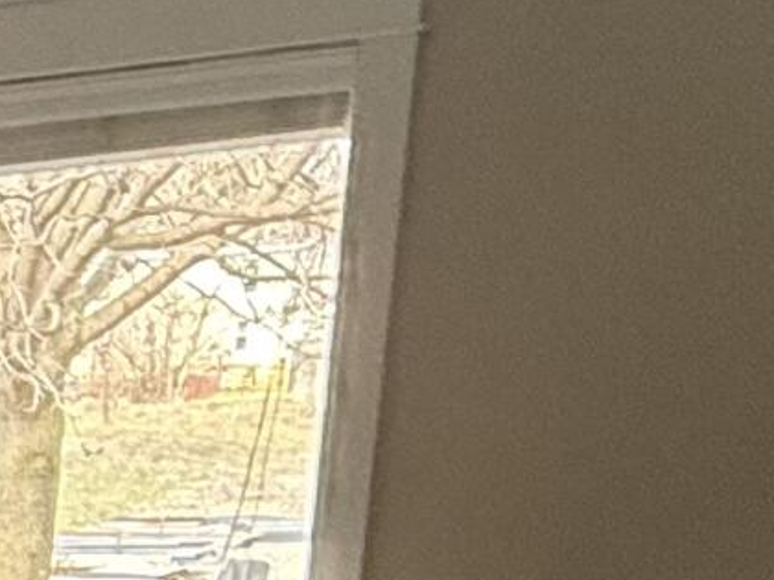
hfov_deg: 14.2
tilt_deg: -11.9
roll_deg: +2.1
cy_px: 911
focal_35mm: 100
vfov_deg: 13.8
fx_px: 2236
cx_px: -1017
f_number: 2.2
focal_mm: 2.22
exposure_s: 1/120
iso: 250
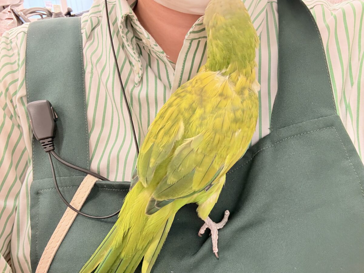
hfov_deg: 73.9
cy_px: 136
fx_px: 242
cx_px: 182
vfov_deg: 58.9
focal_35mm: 23
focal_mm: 2.69
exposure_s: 1/50
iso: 250
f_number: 1.9
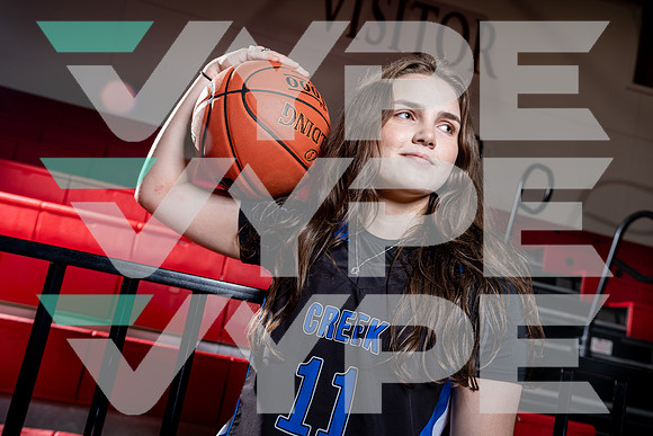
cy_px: 218
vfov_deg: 33.4
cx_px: 326
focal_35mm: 40
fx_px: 726
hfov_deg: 48.4
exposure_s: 1/250
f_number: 6.3
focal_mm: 40
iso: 320
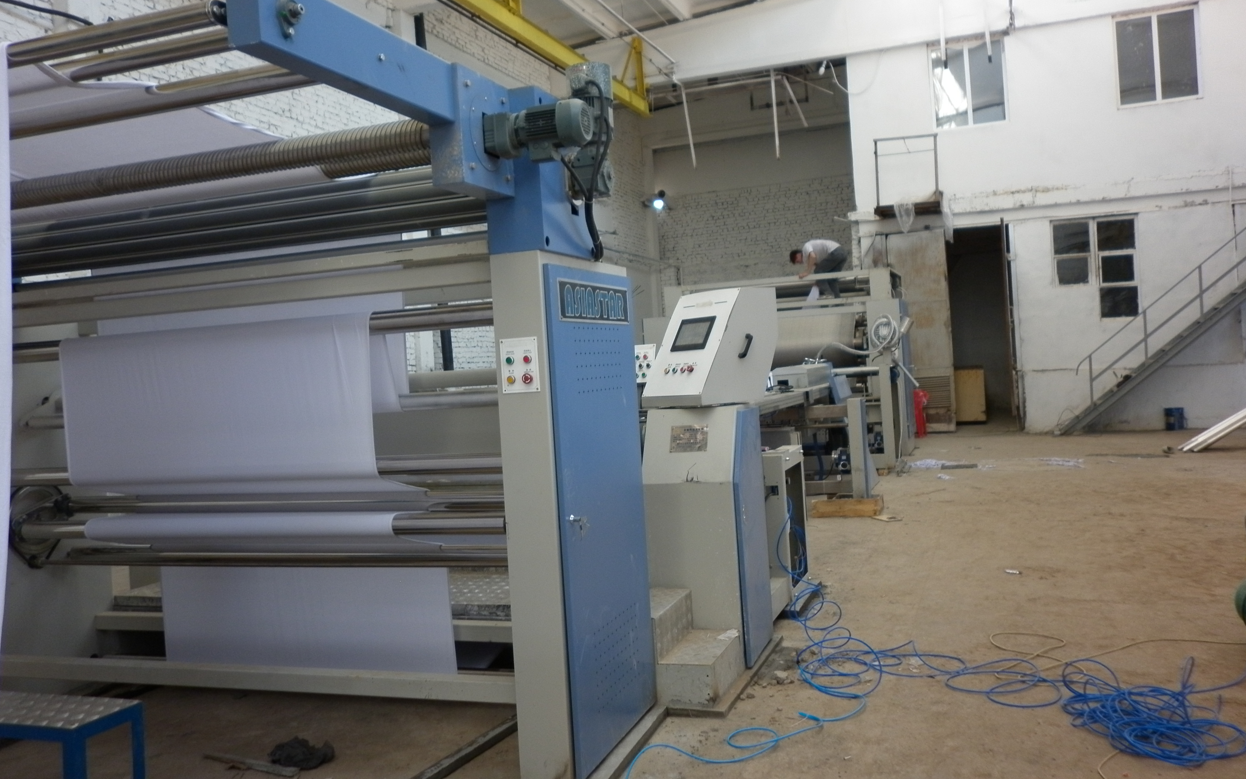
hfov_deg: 62.9
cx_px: 619
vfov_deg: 41.8
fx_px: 1019
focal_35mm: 30
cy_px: 370
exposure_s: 1/40
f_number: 2.8
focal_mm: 5
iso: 80
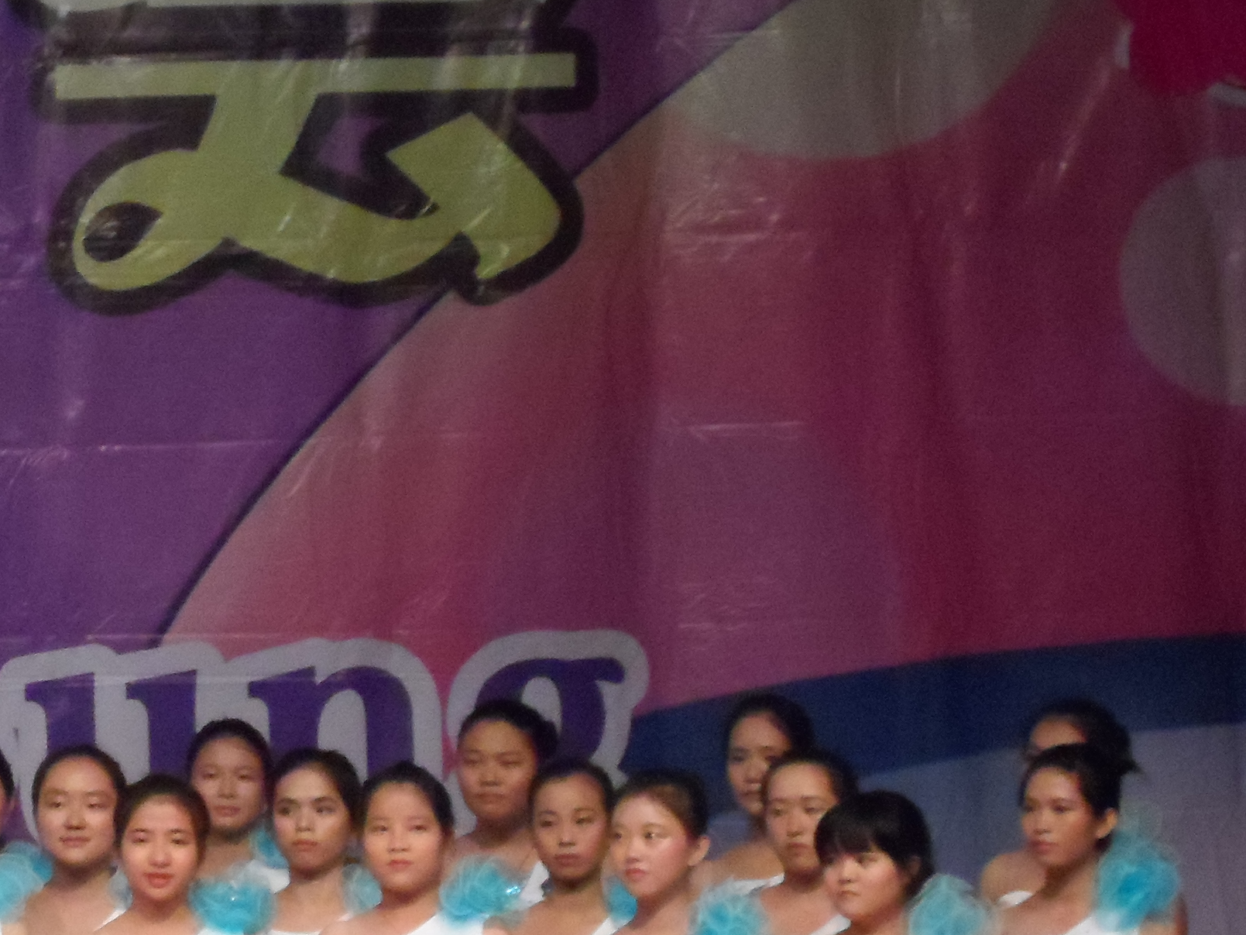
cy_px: 517
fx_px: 7056
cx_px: -401
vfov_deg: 7.6
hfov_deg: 9.9
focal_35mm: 196
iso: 800
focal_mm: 11.9
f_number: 4.3
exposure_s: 1/20
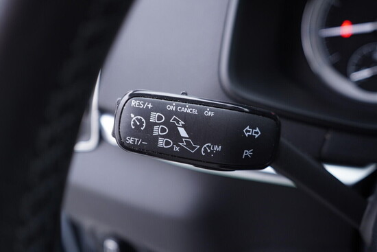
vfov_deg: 36.9
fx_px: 377
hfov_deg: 53.1
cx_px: 188
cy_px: 126
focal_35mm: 36
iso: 250
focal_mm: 24
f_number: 2.8
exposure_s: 1/40
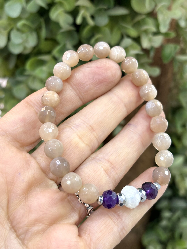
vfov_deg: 36.8
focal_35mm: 52
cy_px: 124
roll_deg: +1.4
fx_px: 375
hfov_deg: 28.0
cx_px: 94
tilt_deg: -30.9
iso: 64
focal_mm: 5.96
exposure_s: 1/50
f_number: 1.6
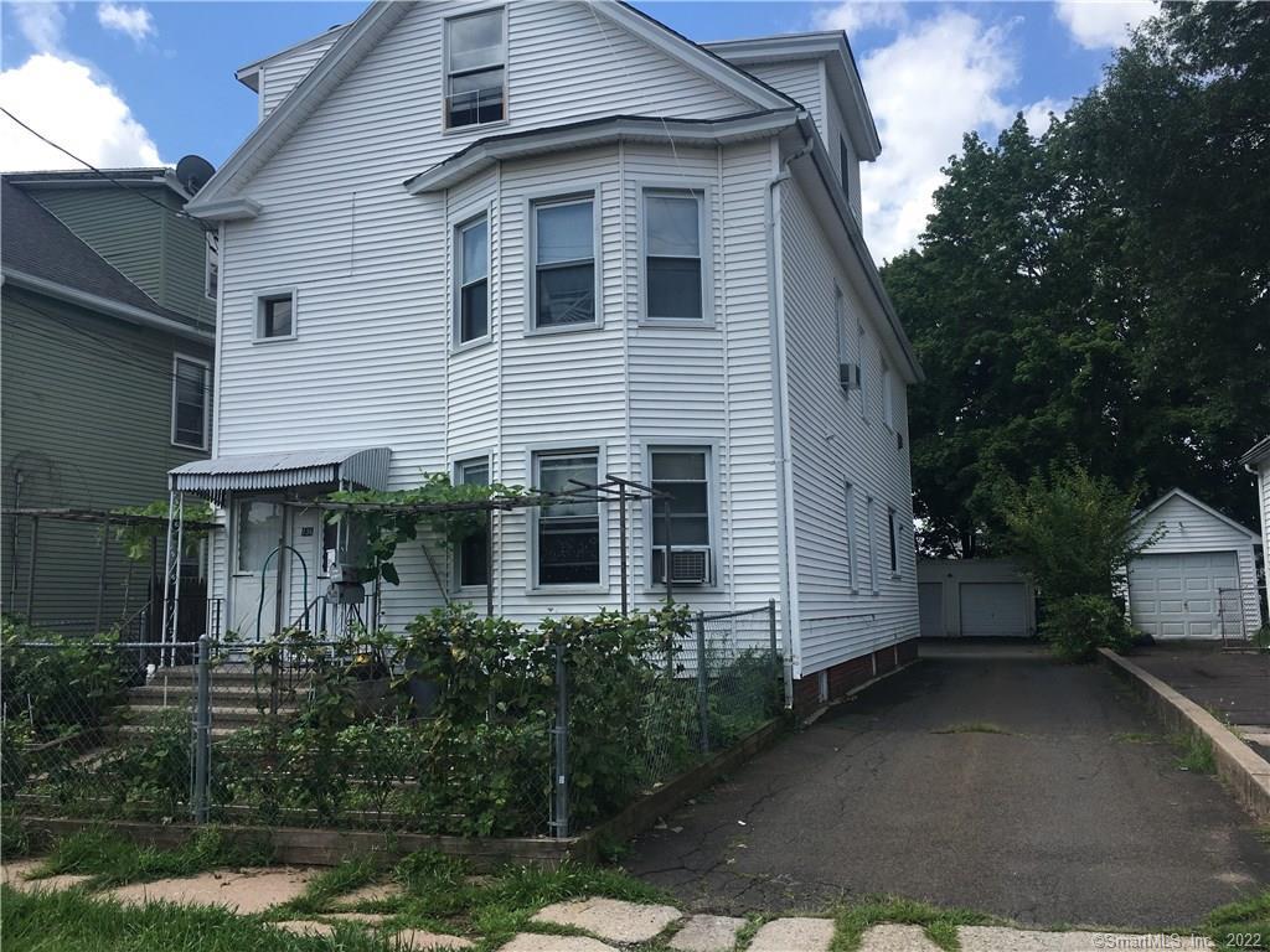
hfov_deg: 61.7
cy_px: 476
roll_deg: +1.2
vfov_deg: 48.2
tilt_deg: +7.6
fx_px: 1064
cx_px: 635
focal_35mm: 29
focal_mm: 4.15
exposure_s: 1/1083
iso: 25
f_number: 2.2
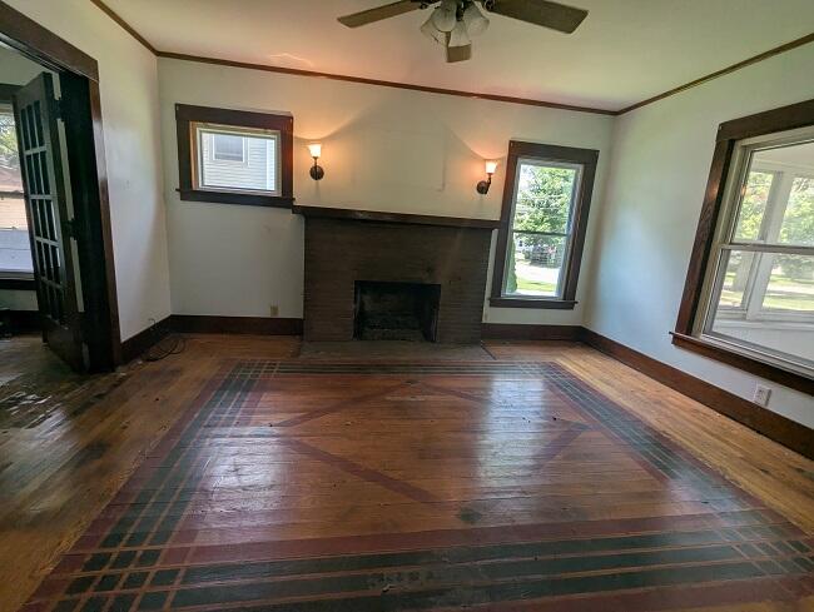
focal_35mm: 16
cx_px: 407
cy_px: 306
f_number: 2.2
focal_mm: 2.35
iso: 50
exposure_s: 1/120
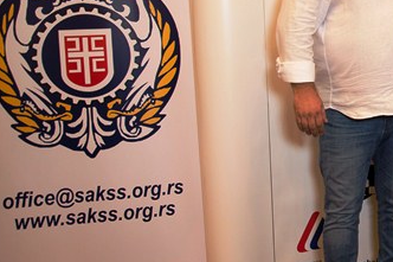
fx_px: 764
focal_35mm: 70
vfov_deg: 19.3
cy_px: 57
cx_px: 465
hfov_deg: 25.9
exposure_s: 1/60
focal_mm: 29
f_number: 4
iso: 800
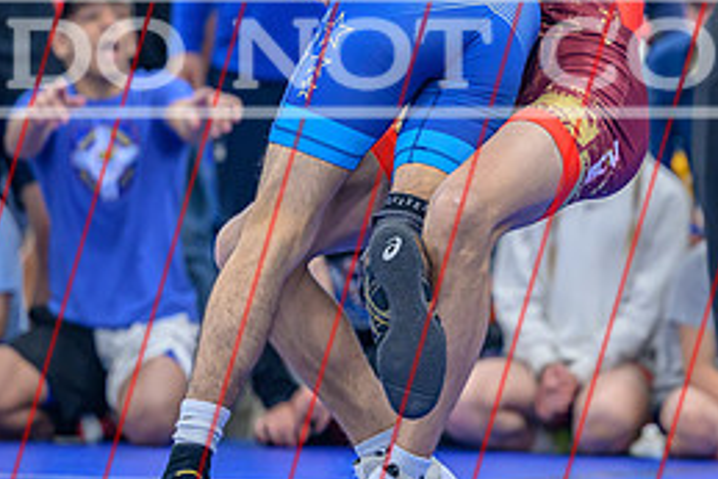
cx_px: 514
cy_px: 100
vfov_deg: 4.4
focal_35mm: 314
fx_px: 6266
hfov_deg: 6.6
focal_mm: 120
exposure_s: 1/640
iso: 2200
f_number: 2.8
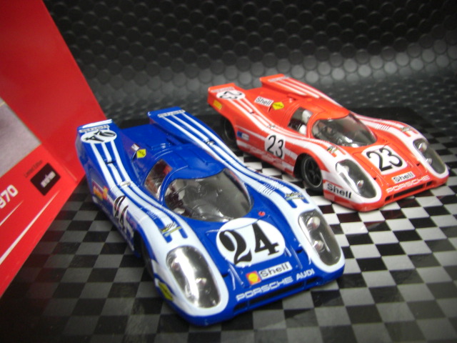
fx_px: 502
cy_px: 172
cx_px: 228
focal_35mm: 38
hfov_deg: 49.0
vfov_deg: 37.7
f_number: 3.4
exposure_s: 1/20
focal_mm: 6.3
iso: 200
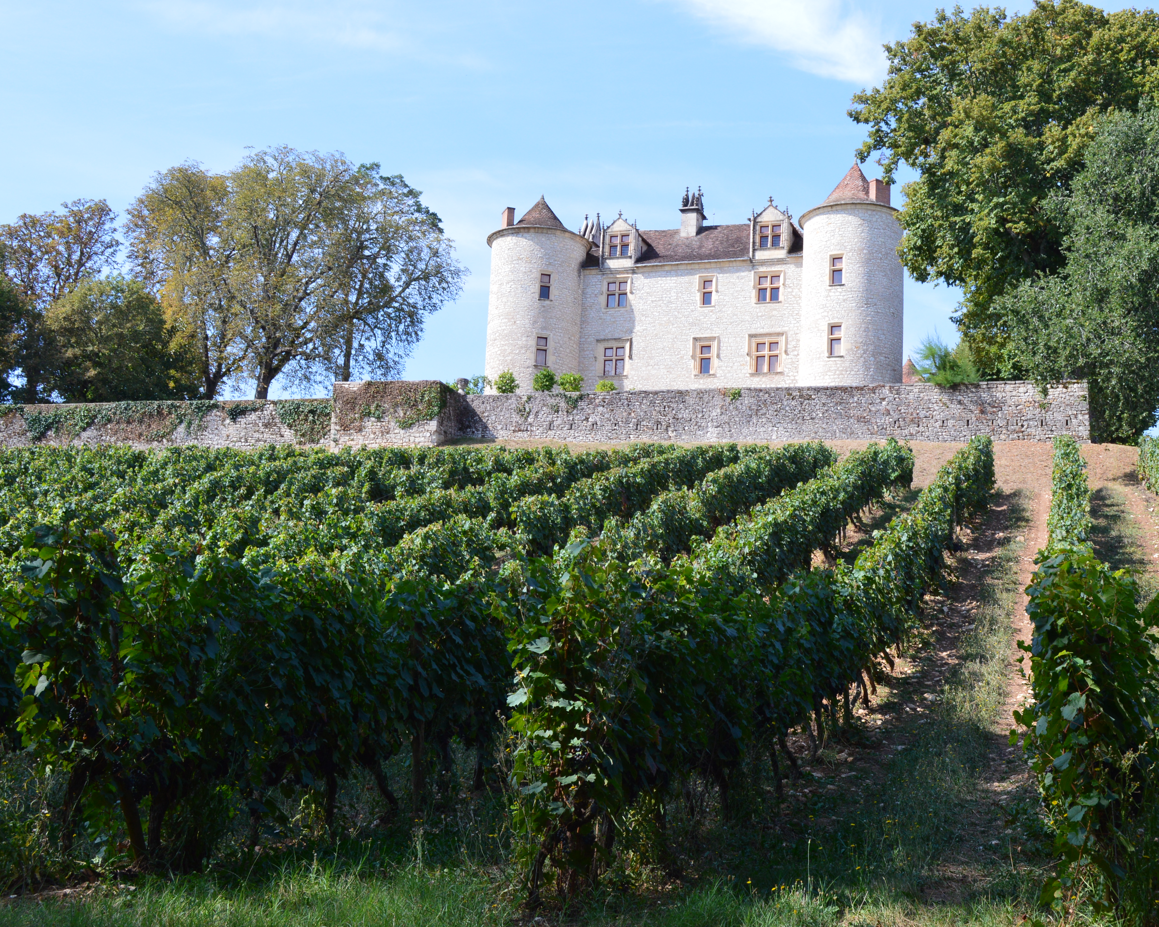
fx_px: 1543
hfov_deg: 41.0
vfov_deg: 33.4
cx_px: 676
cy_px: 469
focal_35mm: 45
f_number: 10
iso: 400
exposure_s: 1/200
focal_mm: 26
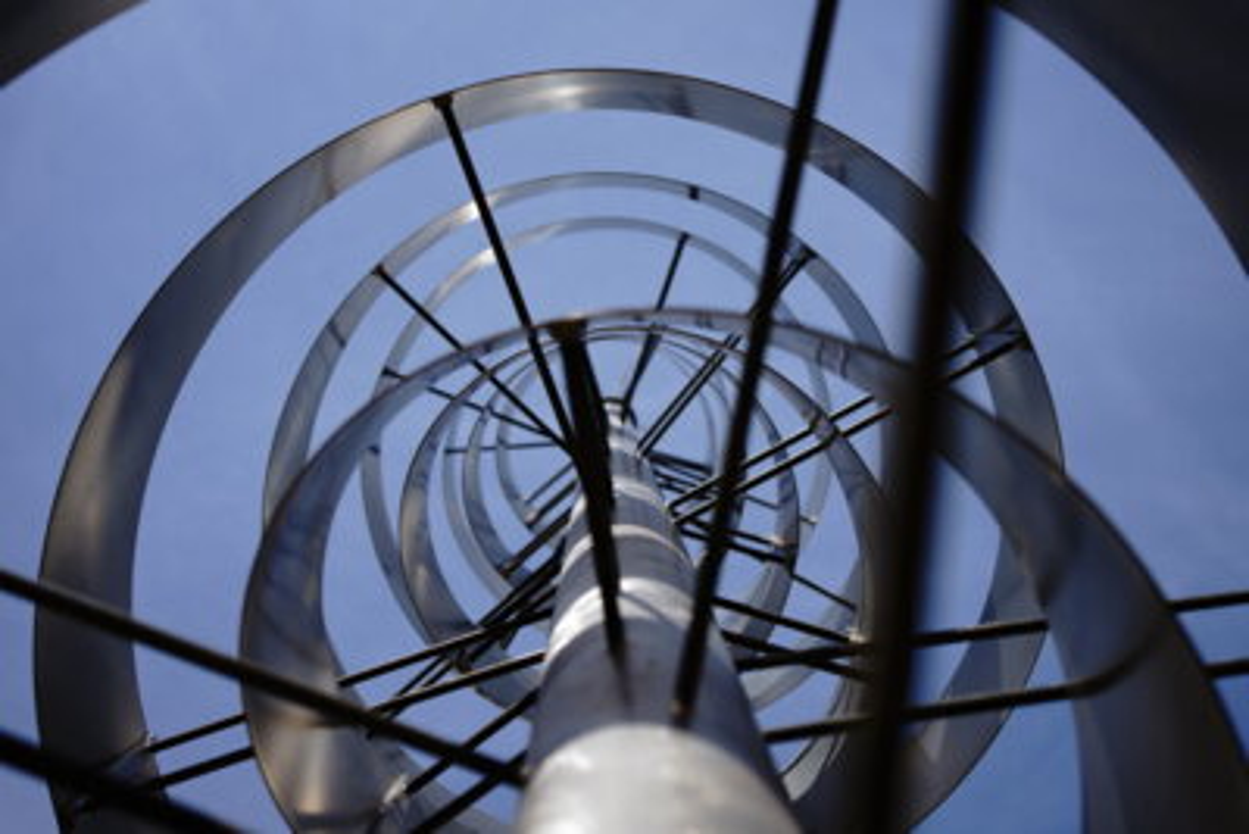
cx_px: 624
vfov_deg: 37.9
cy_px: 417
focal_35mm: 35
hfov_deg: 54.4
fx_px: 1215
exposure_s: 1/1250
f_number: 3.2
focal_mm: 35
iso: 100
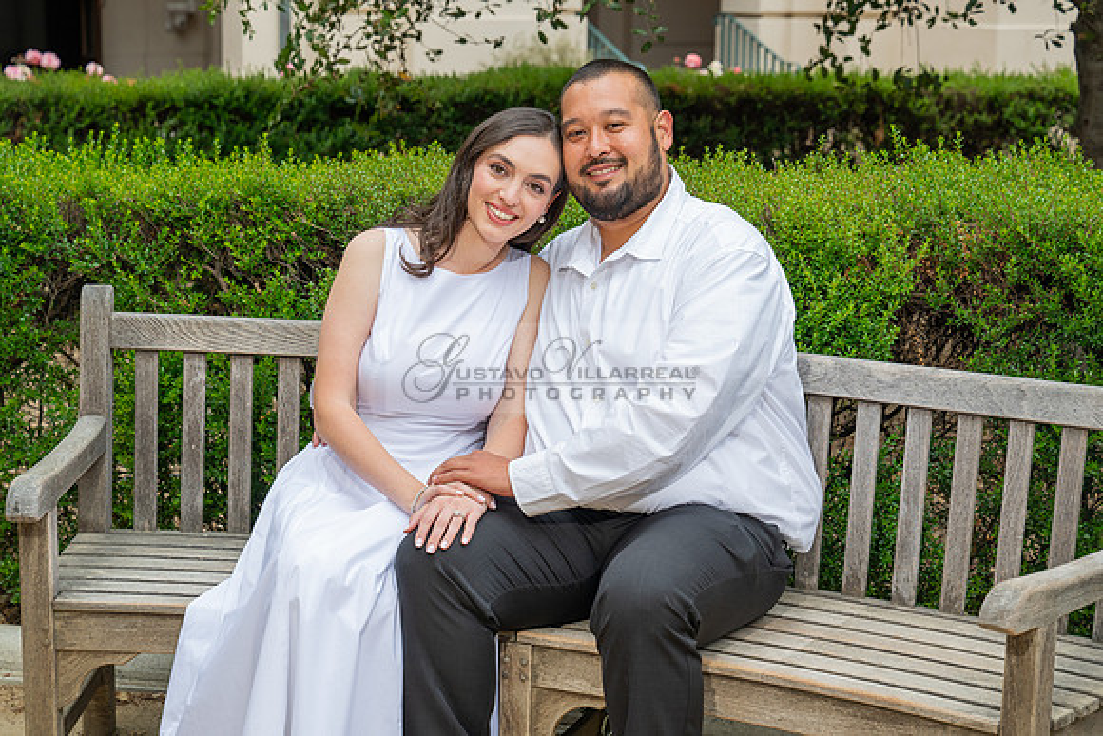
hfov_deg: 28.8
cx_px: 552
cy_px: 368
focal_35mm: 70
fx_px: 2145
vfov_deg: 19.5
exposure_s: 1/200
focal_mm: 70
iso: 200
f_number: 5.6
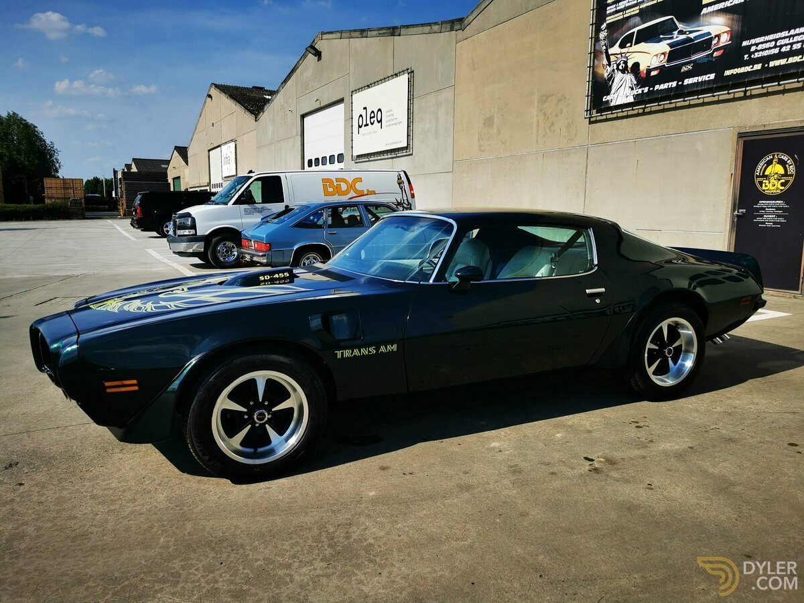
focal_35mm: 27
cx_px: 402
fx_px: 627
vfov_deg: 51.4
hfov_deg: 65.3
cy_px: 302
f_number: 1.6
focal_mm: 5.56
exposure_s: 1/5814
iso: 50
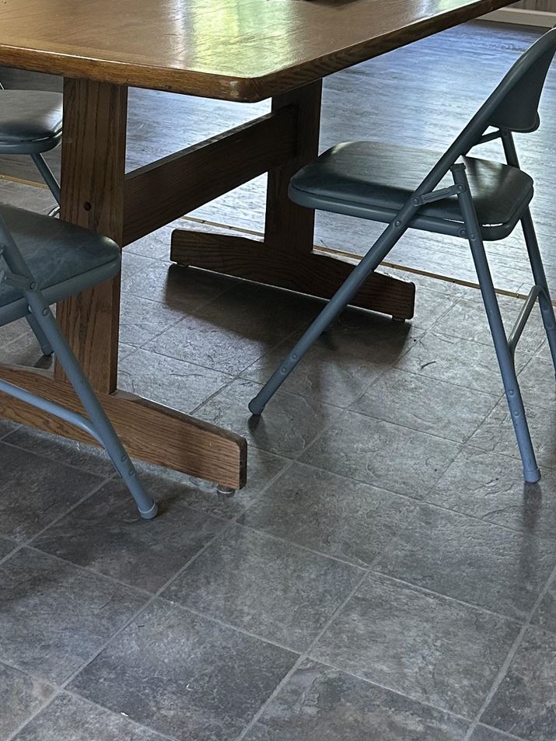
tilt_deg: -7.2
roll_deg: -3.2
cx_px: 174
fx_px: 1242
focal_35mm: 58
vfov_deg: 30.8
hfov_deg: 25.1
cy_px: -6
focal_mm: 6.86
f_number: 1.78
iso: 160
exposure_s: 1/60
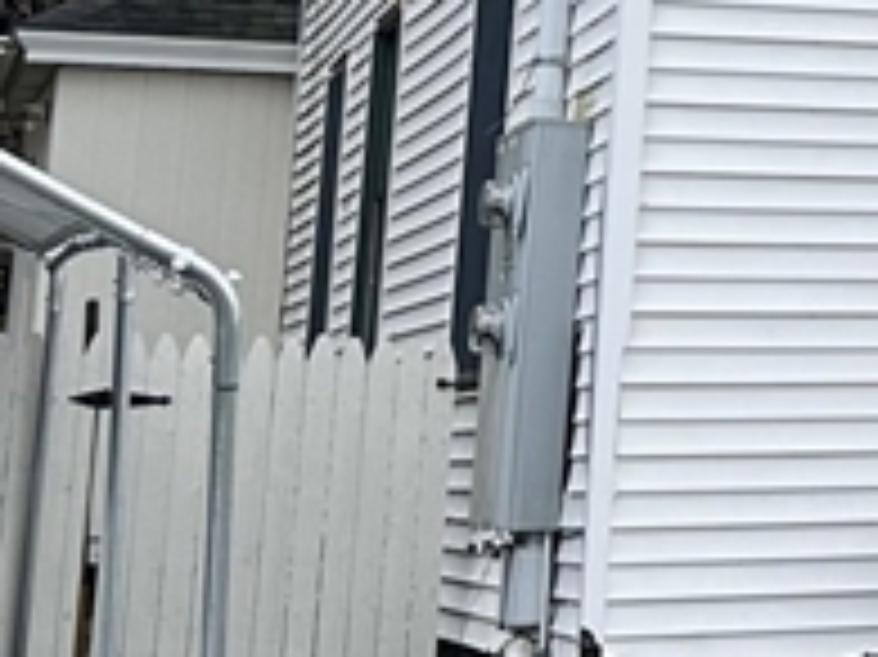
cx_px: 1905
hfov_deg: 13.0
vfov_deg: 11.4
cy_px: -225
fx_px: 3194
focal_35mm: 126
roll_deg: +0.7
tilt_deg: +12.1
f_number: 1.78
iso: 80
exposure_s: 1/402
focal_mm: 6.86
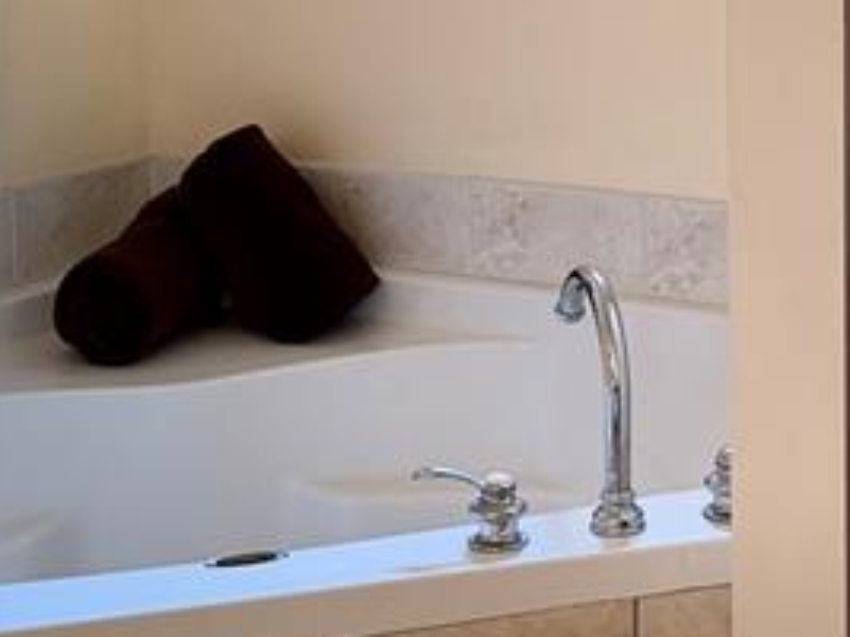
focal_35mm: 92
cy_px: -29
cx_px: 802
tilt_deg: -7.0
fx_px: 2258
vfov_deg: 15.7
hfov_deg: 20.8
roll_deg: +1.1
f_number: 1.78
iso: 200
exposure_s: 1/177
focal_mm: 6.76
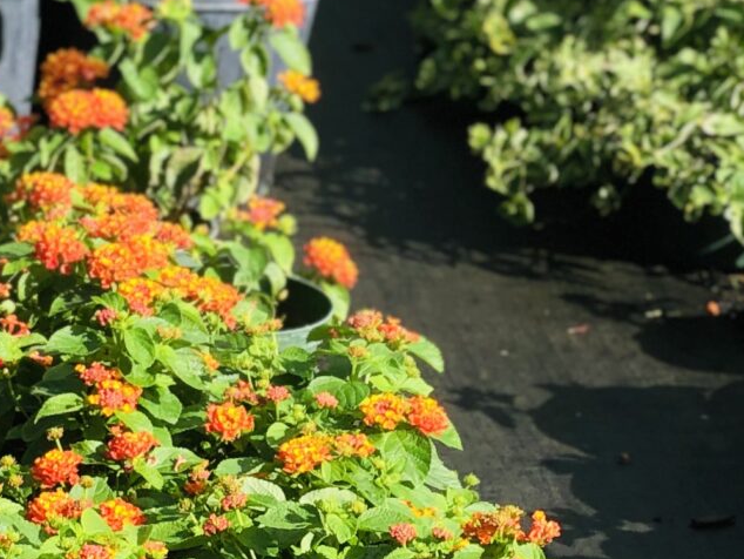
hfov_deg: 8.2
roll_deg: +2.7
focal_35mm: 230
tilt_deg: -25.0
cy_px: 789
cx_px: -692
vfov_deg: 6.4
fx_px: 4945
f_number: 2.8
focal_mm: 6.6
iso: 20
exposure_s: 1/350
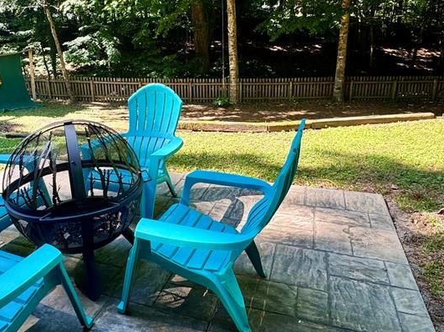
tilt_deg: -15.6
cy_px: 136
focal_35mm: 27
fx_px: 346
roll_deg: +2.2
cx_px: 189
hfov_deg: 65.0
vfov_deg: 51.1
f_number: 2.2
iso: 40
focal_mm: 2.22
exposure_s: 1/171
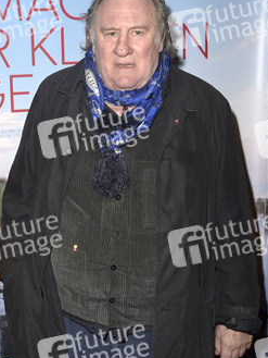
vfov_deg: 34.3
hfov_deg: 26.1
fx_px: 578
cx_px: 125
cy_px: 187
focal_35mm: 56
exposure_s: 1/250
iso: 640
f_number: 5.6
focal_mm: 48
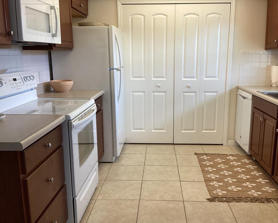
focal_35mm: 33
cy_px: 113
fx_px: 271
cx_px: 150
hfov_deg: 54.2
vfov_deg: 44.5
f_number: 2.4
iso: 50
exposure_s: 1/50
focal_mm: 3.3
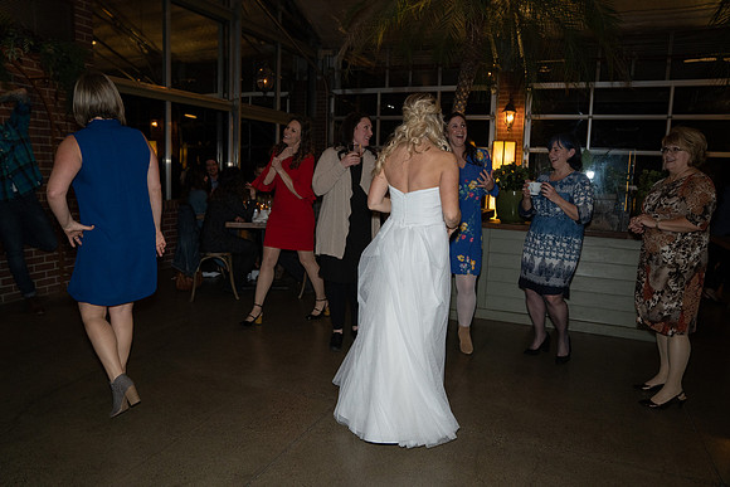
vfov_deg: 53.2
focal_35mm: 24
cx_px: 365
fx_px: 487
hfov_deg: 73.7
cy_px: 244
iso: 2500
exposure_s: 1/250
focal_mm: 24
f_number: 2.8
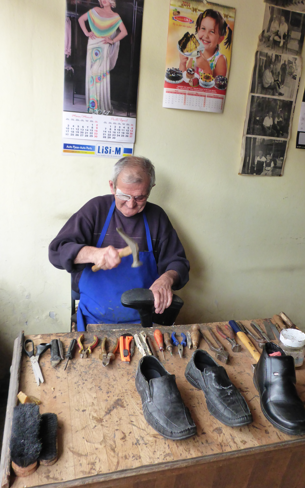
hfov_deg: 41.7
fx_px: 399
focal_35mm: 30
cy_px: 244
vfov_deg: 62.9
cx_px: 177
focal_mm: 4.9
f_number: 3.3
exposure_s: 1/125
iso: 640
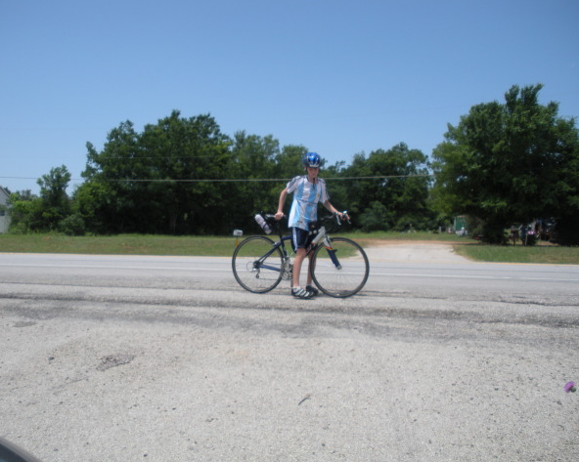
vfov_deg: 39.1
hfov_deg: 48.0
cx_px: 289
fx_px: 651
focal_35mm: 38
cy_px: 231
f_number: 3.5
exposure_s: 1/768
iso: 64
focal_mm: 6.3
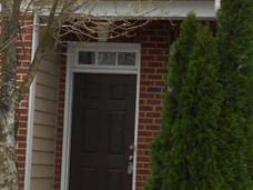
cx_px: -8
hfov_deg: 13.5
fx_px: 1052
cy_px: 48
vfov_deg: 10.3
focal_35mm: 144
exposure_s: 1/250
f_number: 3.6
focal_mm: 5.8
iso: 80
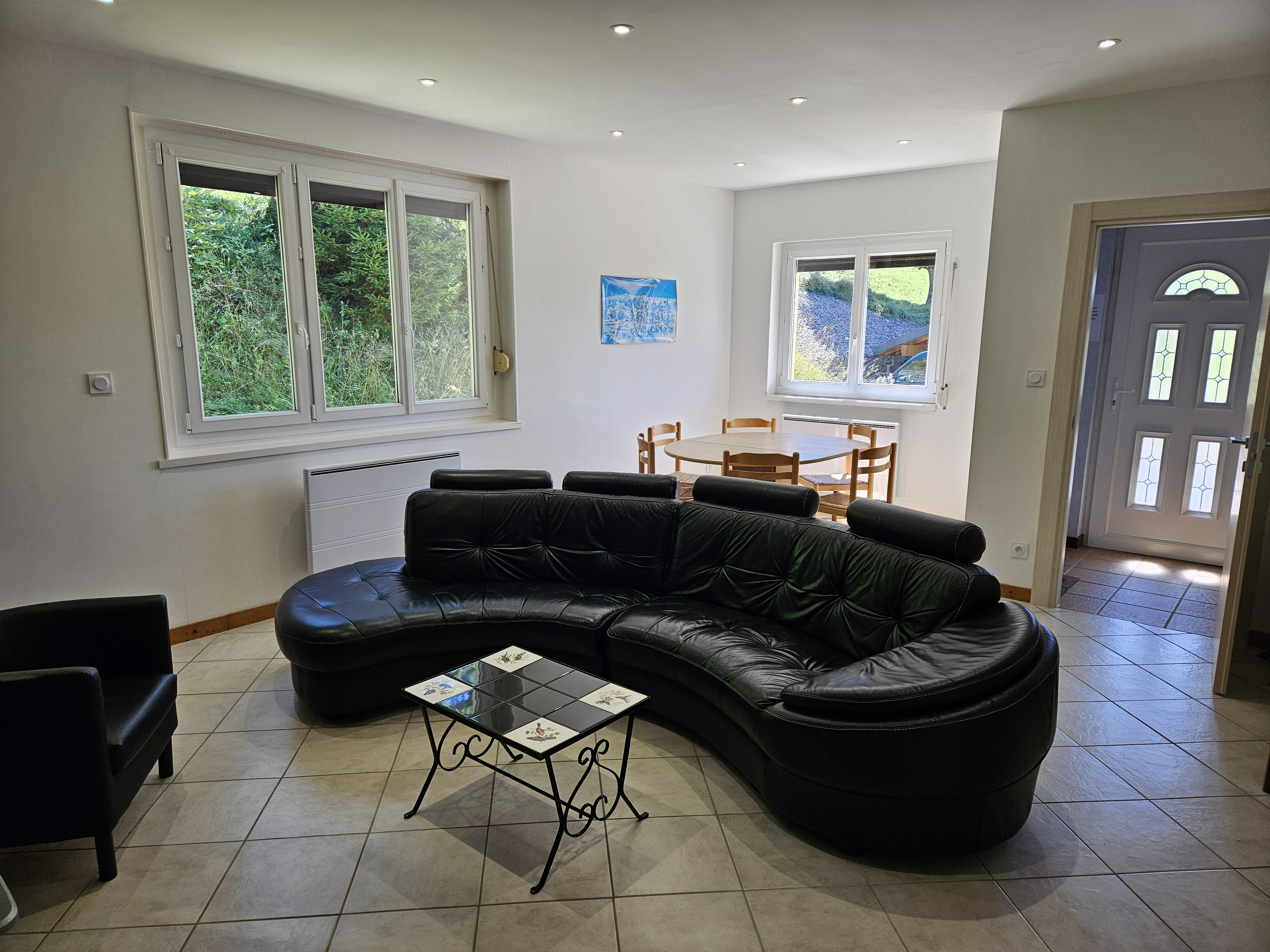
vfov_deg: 58.9
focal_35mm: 23
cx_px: 635
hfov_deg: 73.9
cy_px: 476
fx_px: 844
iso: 40
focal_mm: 5.4
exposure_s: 1/100
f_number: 1.8
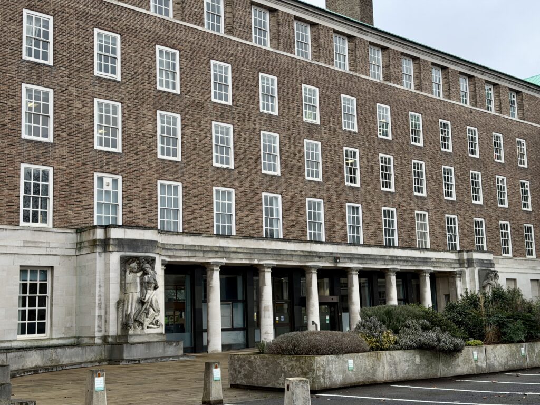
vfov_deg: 30.3
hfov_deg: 39.7
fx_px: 749
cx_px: 270
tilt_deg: +5.6
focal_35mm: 48
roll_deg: +1.3
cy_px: 202
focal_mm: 6.76
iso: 64
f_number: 1.78
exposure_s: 1/185
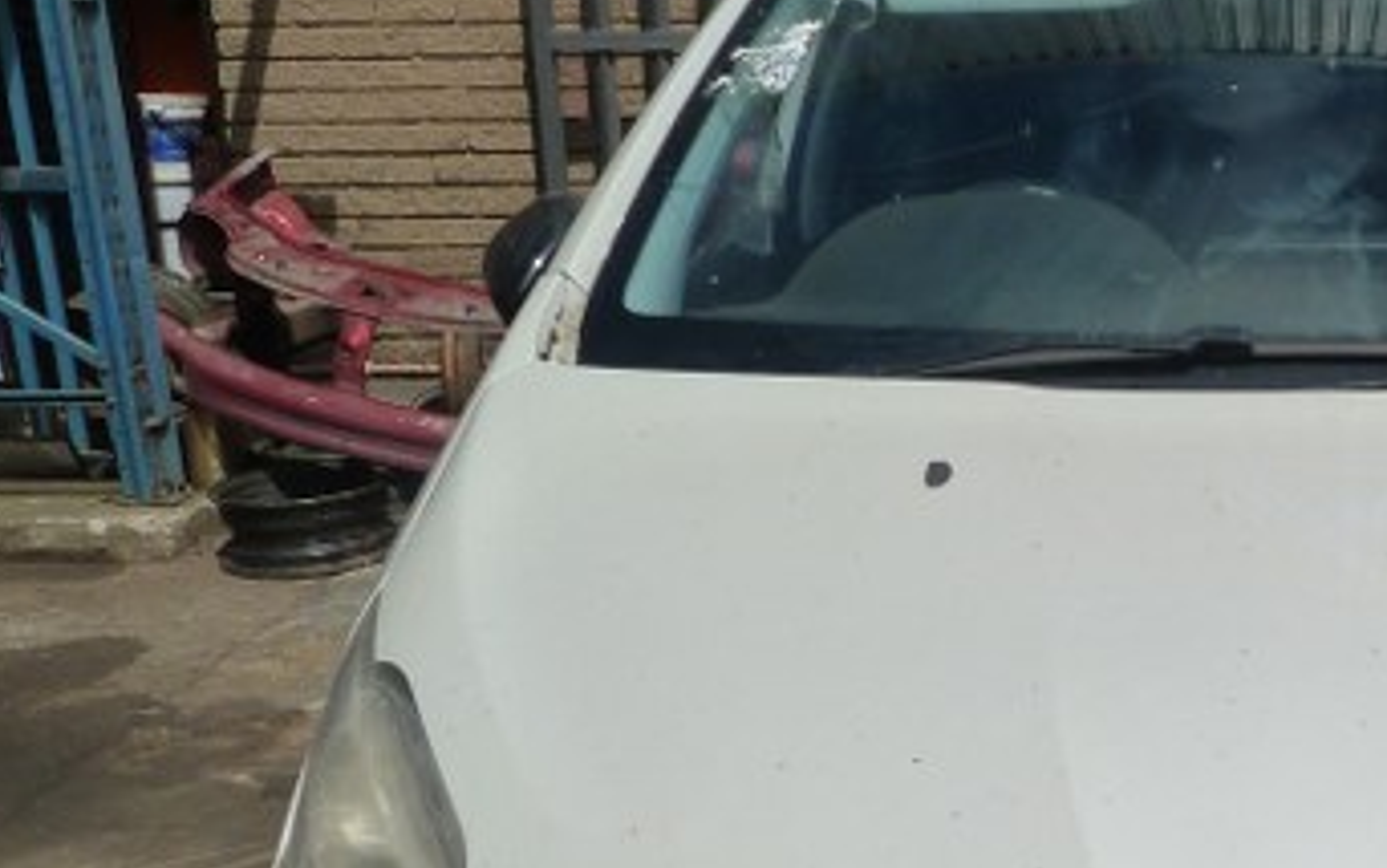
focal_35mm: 62
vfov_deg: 20.6
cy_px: 763
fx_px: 2344
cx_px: 1334
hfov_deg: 30.9
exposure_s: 1/800
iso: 125
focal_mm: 4.5
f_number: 5.6
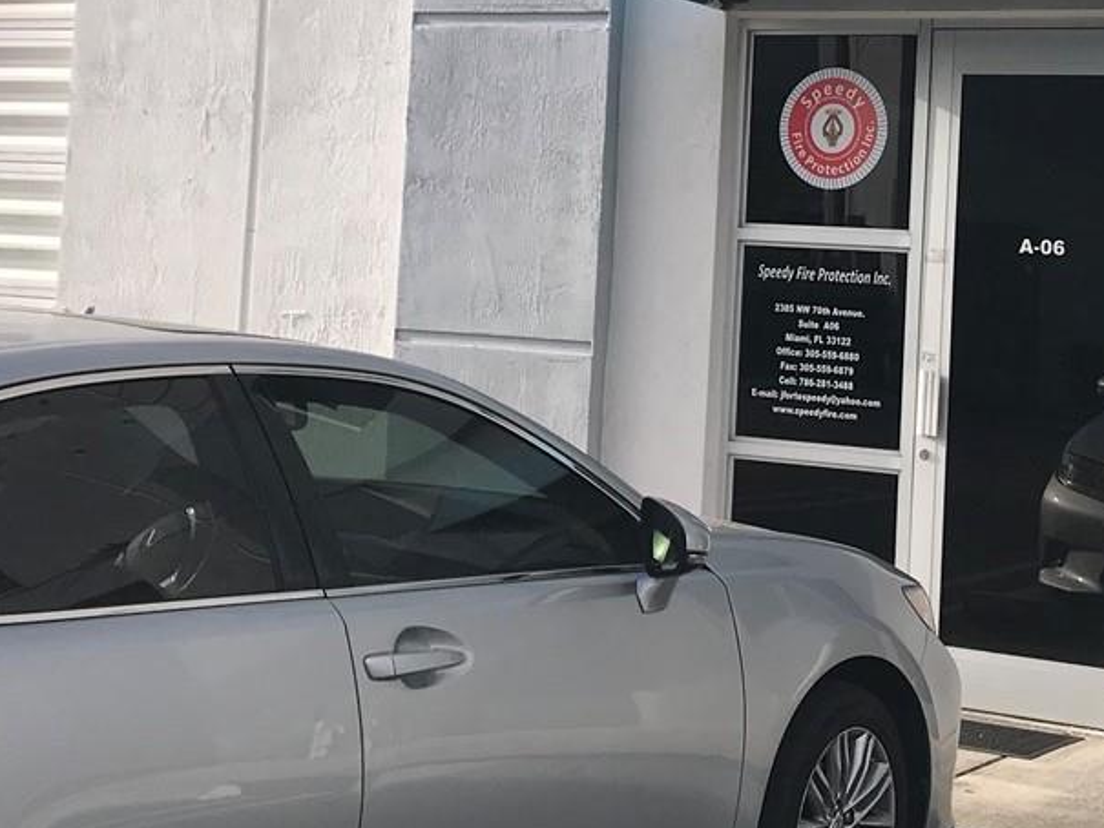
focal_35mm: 74
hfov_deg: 26.1
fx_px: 2361
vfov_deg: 19.7
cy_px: 150
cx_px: 781
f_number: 1.8
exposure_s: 1/1916
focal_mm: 3.99
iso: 20
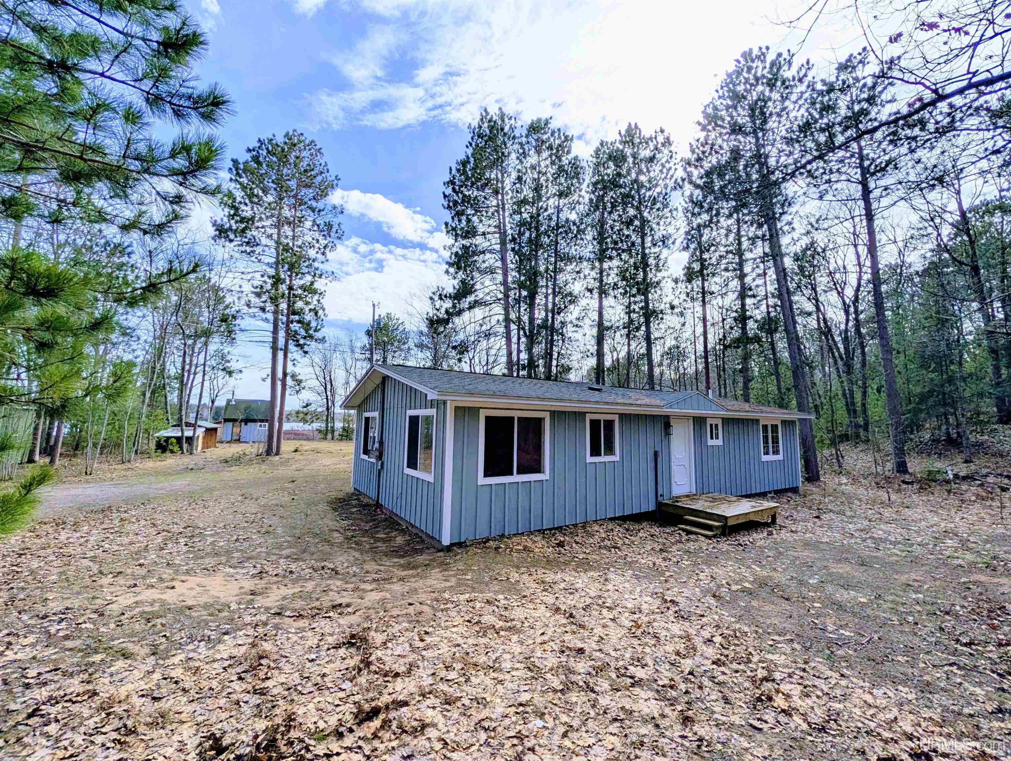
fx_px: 351
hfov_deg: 110.5
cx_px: 506
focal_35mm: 12
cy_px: 380
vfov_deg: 94.6
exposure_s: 1/6494
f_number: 1.7
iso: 39
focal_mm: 2.02
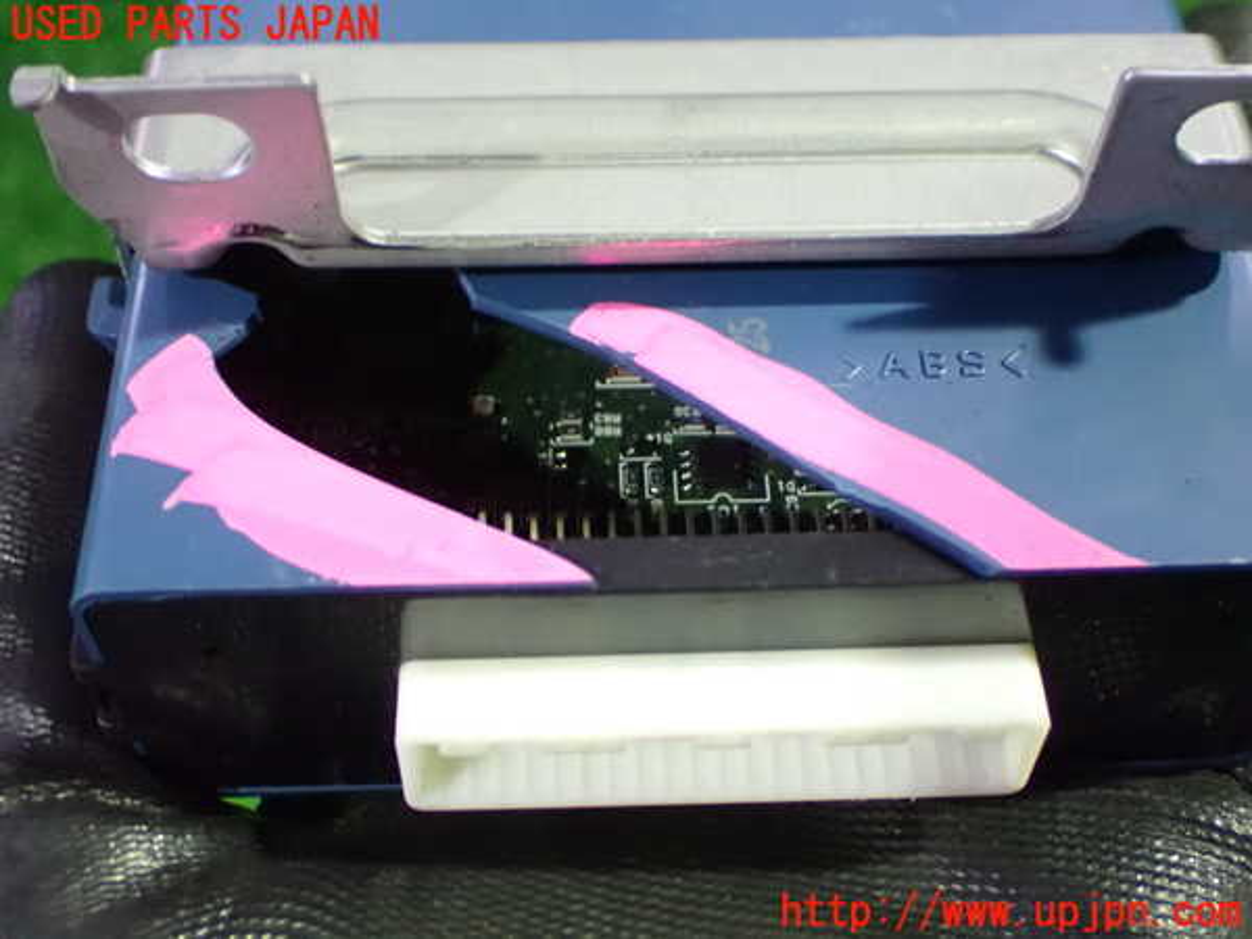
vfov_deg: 30.9
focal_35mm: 47
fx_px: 1700
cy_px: 470
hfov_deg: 40.4
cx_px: 626
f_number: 3.1
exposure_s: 1/40
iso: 1600
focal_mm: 8.4
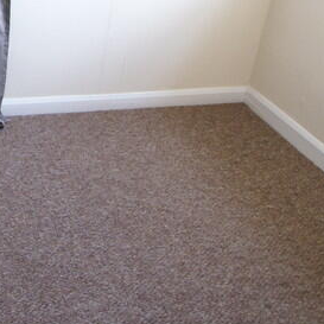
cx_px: -63
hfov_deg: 28.3
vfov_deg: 31.0
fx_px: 557
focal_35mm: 53
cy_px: 35
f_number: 4.5
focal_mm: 11
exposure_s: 1/20
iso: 400
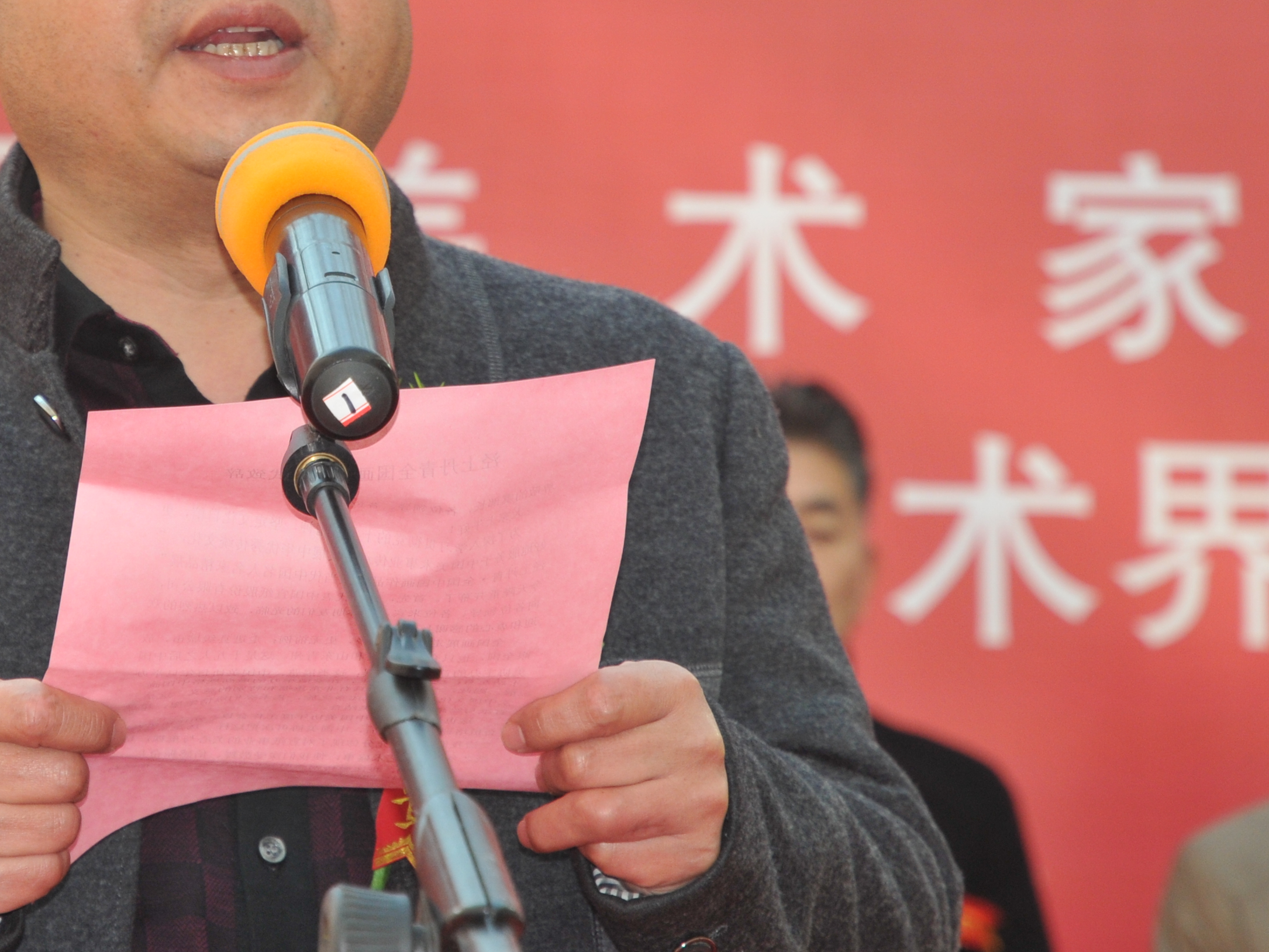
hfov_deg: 8.2
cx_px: 236
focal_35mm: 242
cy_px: 302
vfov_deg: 6.1
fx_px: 8871
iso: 320
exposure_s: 1/100
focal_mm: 85
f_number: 5.6
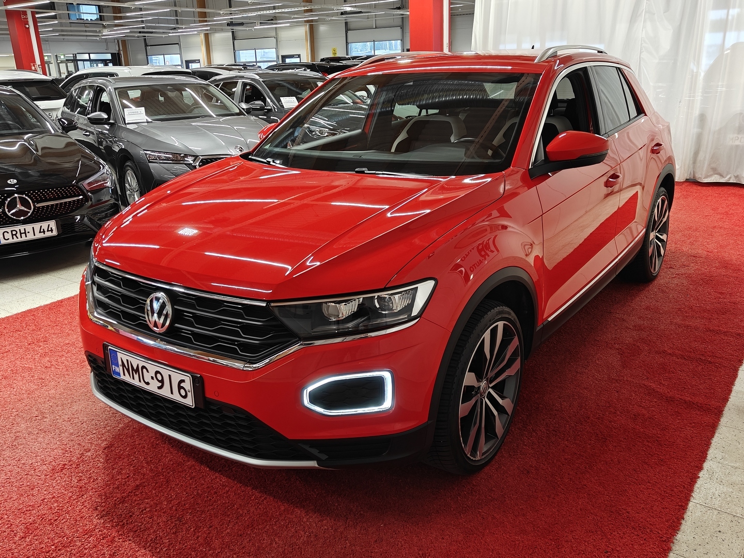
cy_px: 279
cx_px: 372
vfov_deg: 46.8
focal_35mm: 30
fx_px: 645
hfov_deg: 60.0
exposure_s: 1/56
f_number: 1.8
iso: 64
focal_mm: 5.59
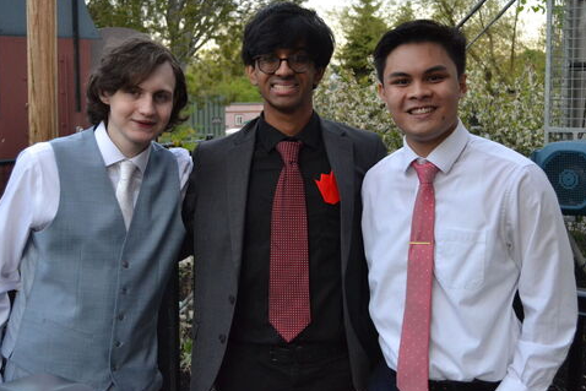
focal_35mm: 54
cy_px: 188
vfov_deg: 25.1
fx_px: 879
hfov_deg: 36.9
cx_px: 294
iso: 1400
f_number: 4.5
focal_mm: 28
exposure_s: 1/500
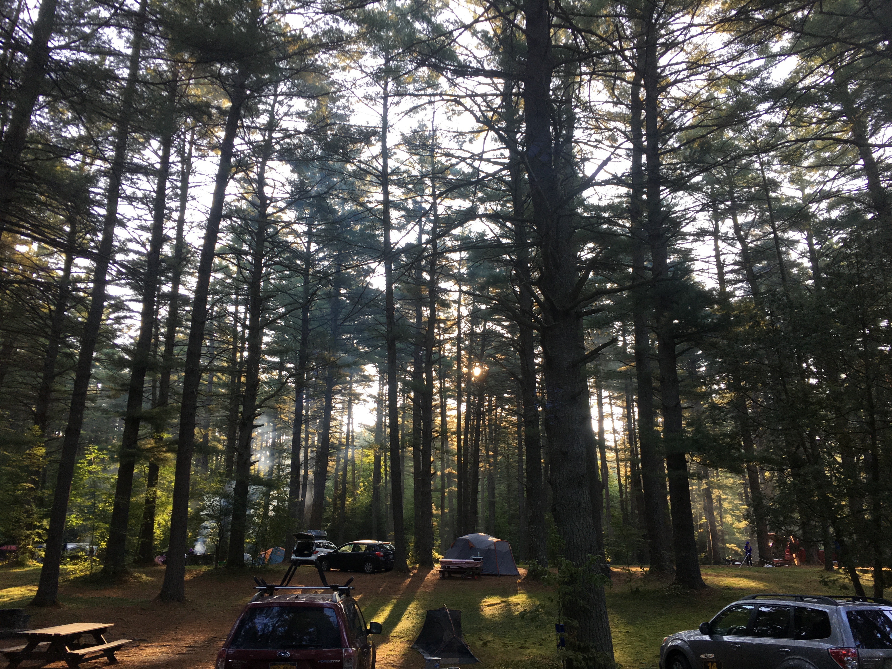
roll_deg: -0.3
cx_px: 446
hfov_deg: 61.7
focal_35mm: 29
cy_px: 334
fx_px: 747
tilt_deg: +19.5
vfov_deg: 48.2
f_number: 2.2
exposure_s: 1/120
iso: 40
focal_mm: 4.15
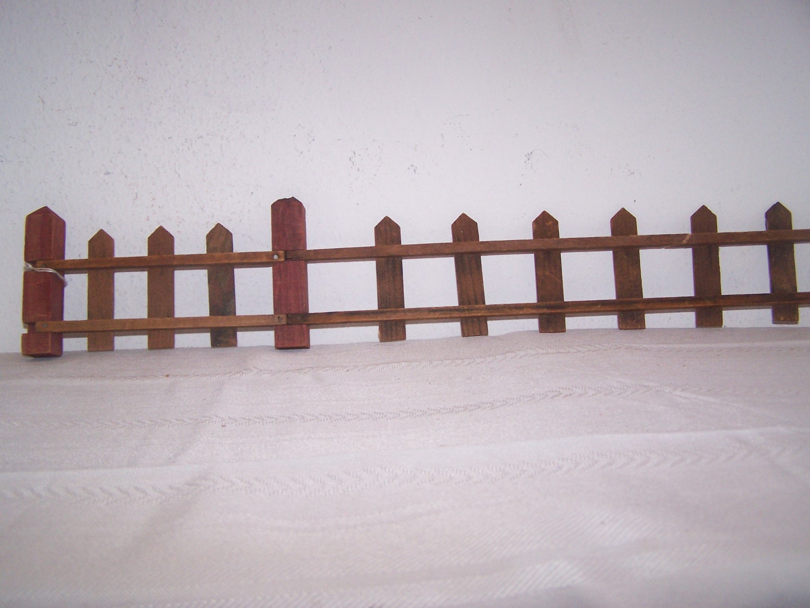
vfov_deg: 37.7
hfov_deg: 49.0
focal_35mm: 38
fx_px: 889
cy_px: 304
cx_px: 405
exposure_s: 1/60
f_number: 2.8
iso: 140
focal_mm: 6.3
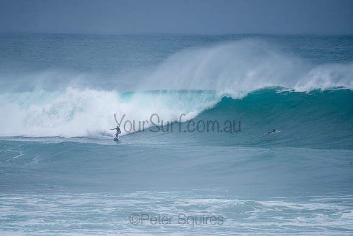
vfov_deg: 2.2
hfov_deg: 3.4
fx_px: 6014
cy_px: 109
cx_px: 169
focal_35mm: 613
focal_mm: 500
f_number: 5.6
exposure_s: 1/1250
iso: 160
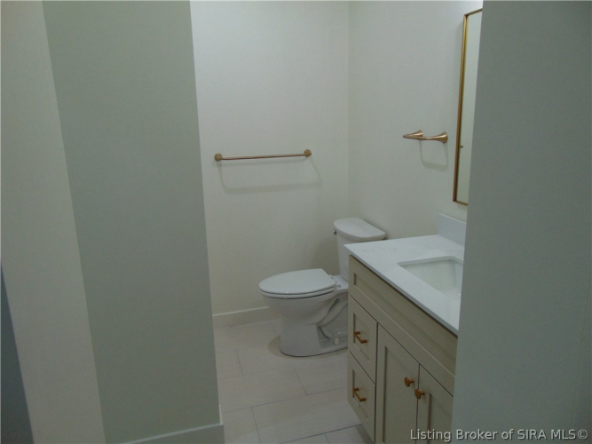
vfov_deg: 54.9
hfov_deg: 69.4
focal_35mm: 25
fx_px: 427
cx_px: 296
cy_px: 222
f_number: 3
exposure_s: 1/30
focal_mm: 4.5
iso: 100
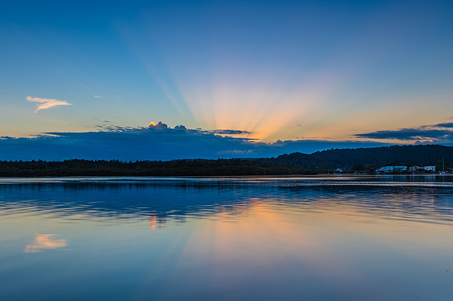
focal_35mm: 41
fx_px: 516
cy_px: 157
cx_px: 212
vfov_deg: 32.6
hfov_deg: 47.4
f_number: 8
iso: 40
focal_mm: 34
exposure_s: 1/1.67
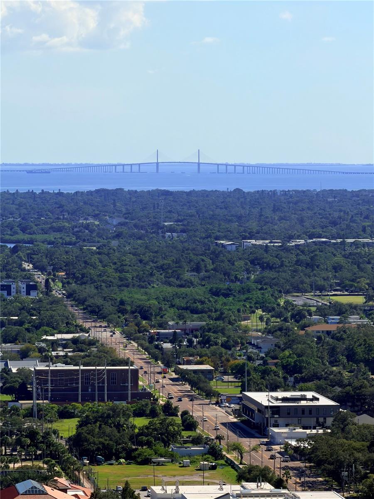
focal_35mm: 200
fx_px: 2881
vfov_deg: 9.9
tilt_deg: -1.9
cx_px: 187
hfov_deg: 7.4
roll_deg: +0.0
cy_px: 250
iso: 32
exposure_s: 1/639
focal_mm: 16.89
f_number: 2.8
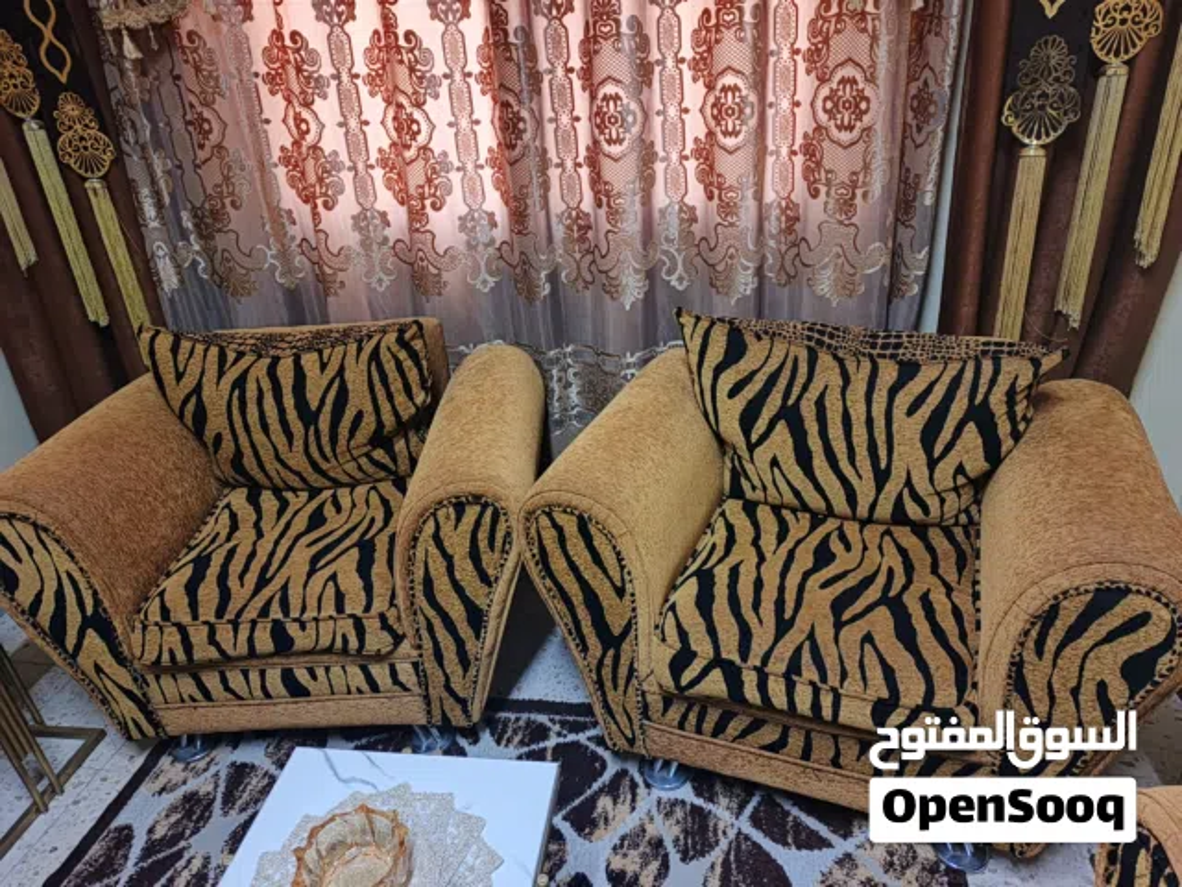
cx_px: 591
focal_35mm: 23
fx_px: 785
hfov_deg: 73.9
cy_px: 444
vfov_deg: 58.9
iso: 2759
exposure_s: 1/33.3
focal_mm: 5.89
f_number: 1.8
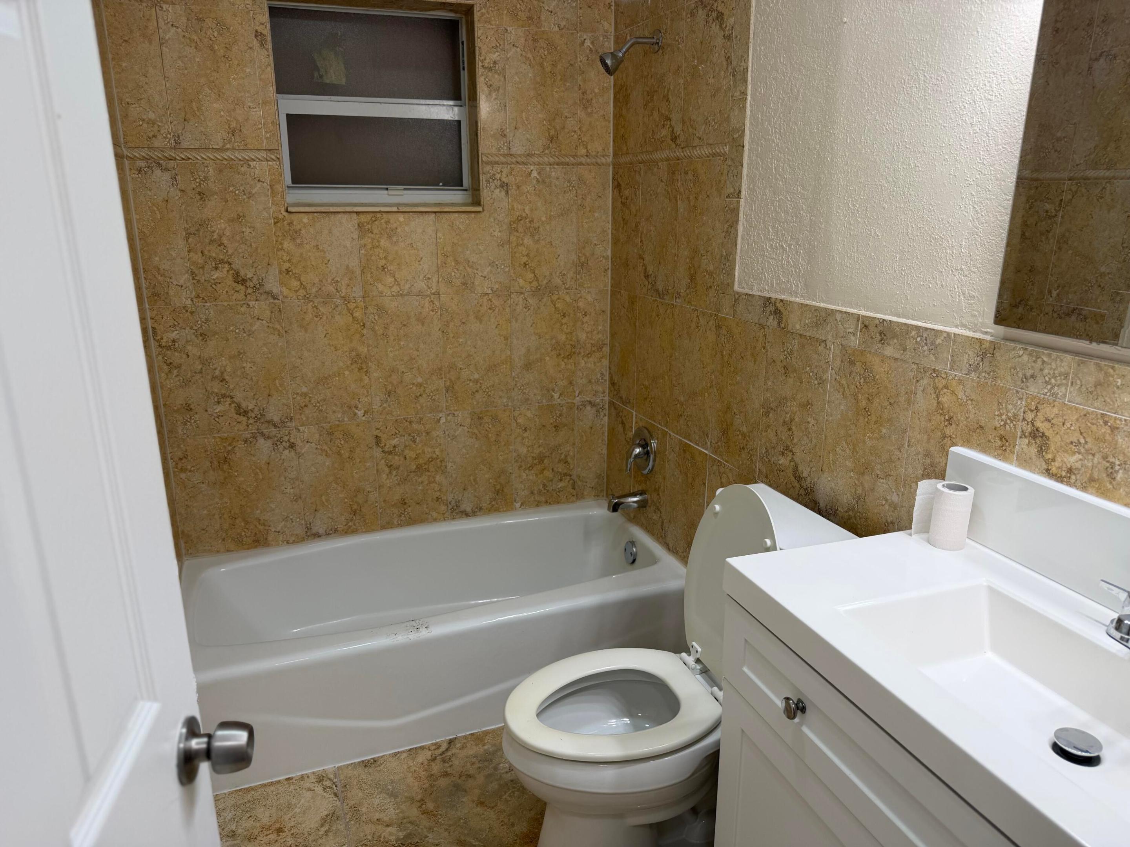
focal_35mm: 24
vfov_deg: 56.8
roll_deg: +1.2
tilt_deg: -16.2
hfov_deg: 71.6
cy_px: 424
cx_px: 565
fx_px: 783
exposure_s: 1/120
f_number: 1.78
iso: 64
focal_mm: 6.76
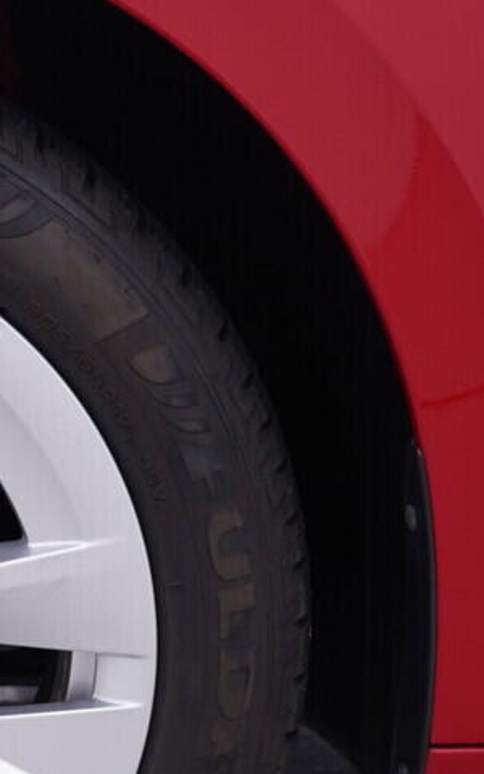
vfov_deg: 18.8
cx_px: -144
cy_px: 561
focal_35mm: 110
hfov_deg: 11.6
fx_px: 2322
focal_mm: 24
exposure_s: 1/60
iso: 125
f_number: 3.5
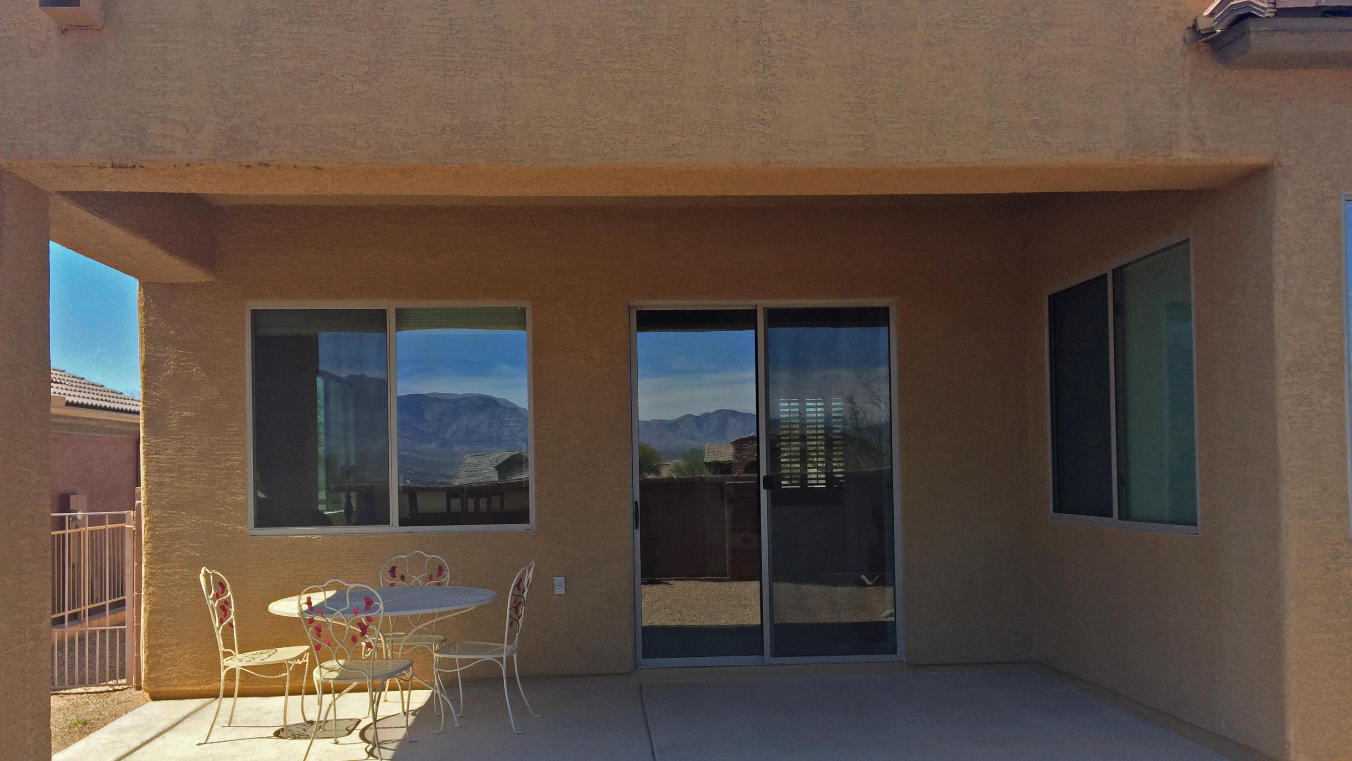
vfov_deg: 36.5
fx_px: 1147
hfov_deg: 61.0
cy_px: 456
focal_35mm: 32
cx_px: 669
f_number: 2.2
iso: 32
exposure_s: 1/873
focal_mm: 4.15
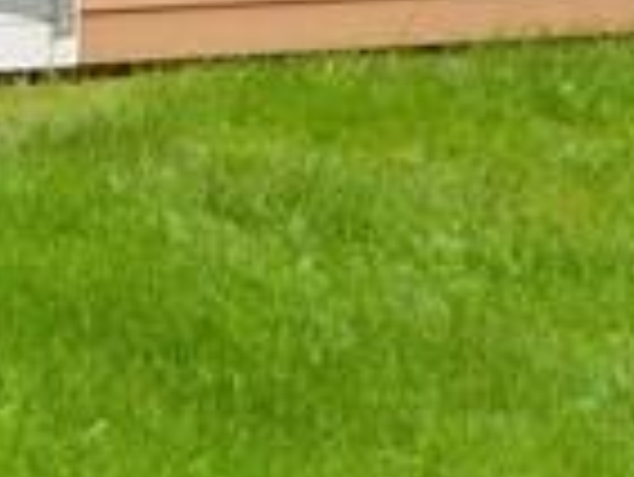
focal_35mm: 362
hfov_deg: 5.3
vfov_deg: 4.1
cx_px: -1025
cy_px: -382
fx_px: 6636
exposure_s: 1/160
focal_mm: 8.9
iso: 125
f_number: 4.1
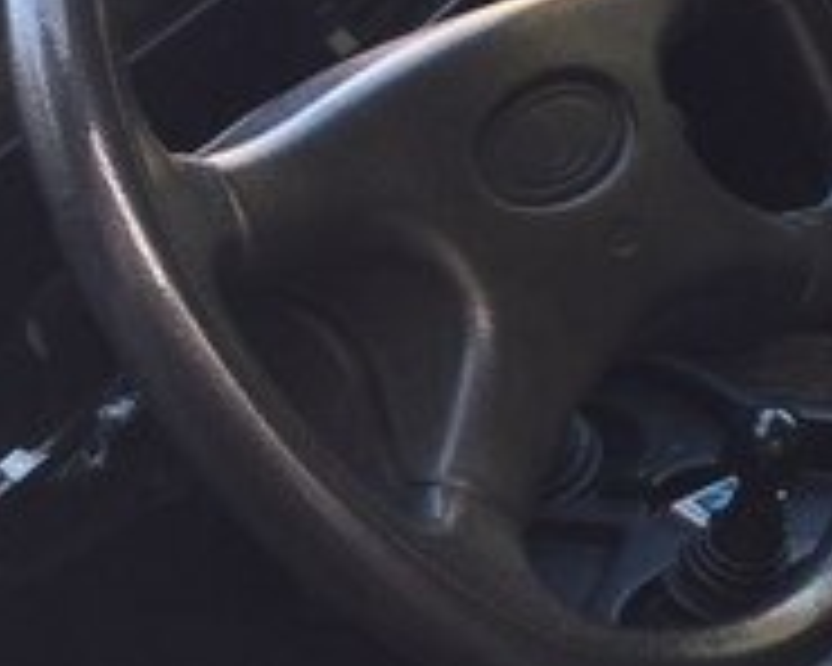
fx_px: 2487
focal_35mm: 101
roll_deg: +3.5
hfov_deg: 16.5
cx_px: 1403
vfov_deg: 14.9
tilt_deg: -21.9
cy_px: -25
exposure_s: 1/50
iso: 40
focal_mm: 4.15
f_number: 2.2
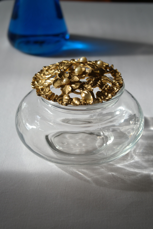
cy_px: 114
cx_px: 76
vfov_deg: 26.3
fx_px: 491
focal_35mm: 77
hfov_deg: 17.7
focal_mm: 50
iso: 200
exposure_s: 1/100
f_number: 5.6
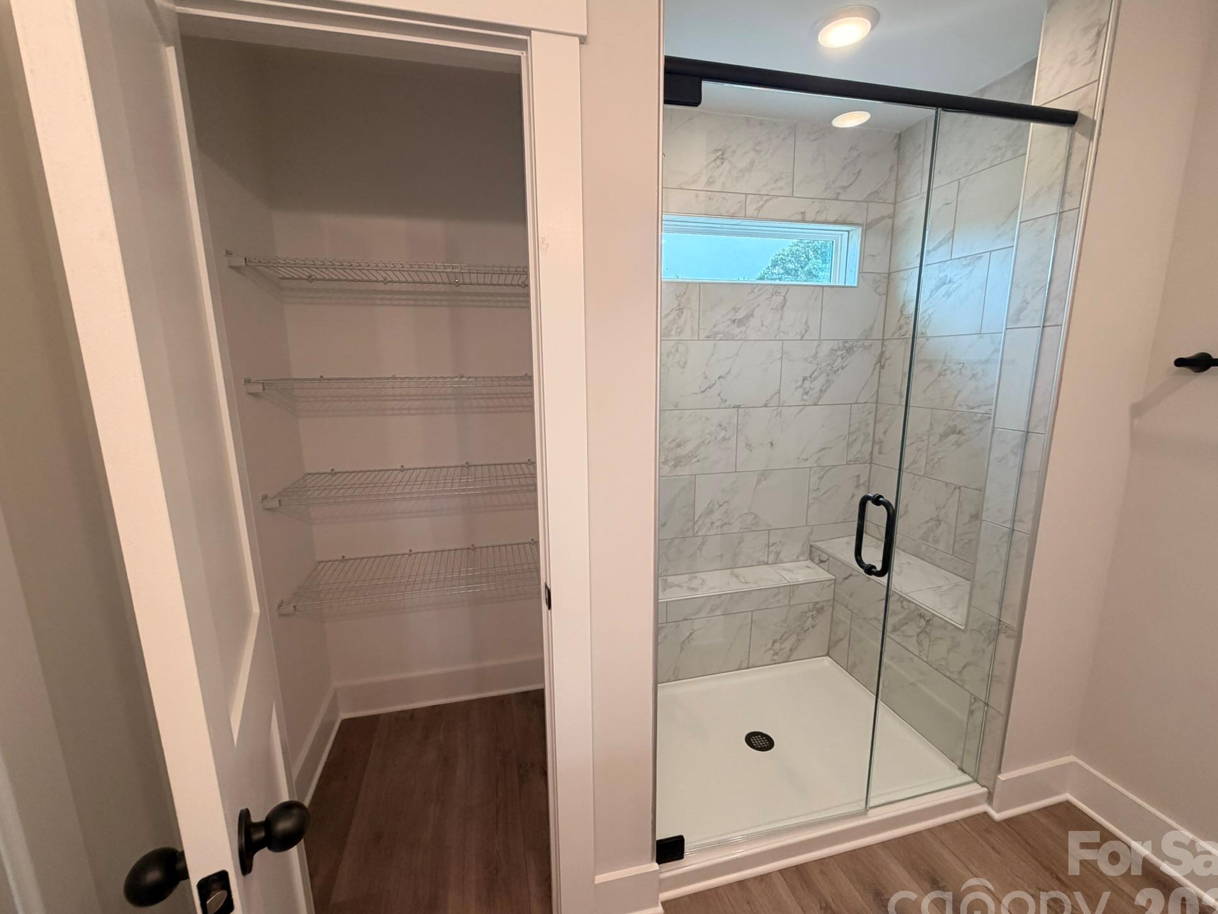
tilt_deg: -11.0
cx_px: 619
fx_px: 528
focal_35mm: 15
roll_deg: +0.3
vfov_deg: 81.8
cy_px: 467
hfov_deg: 98.2
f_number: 2.2
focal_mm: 2.22
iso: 160
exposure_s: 1/120
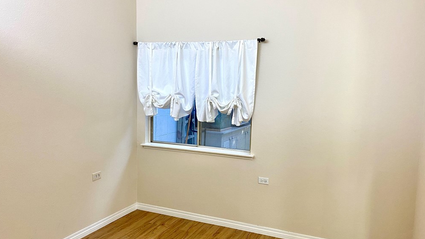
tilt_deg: -6.1
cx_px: 212
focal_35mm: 29
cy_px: 125
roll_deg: -1.7
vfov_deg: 40.2
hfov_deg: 66.1
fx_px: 327
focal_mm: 4.25
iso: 125
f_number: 1.8
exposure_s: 1/60
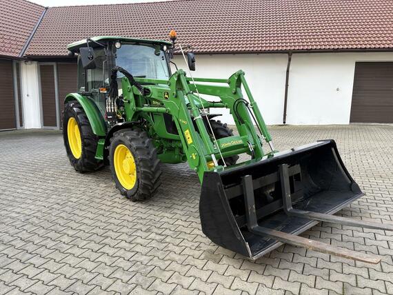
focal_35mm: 26
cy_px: 148
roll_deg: -0.7
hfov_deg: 67.3
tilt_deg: -8.3
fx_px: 295
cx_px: 196
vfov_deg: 53.1
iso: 40
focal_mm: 5.96
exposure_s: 1/249
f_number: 1.6
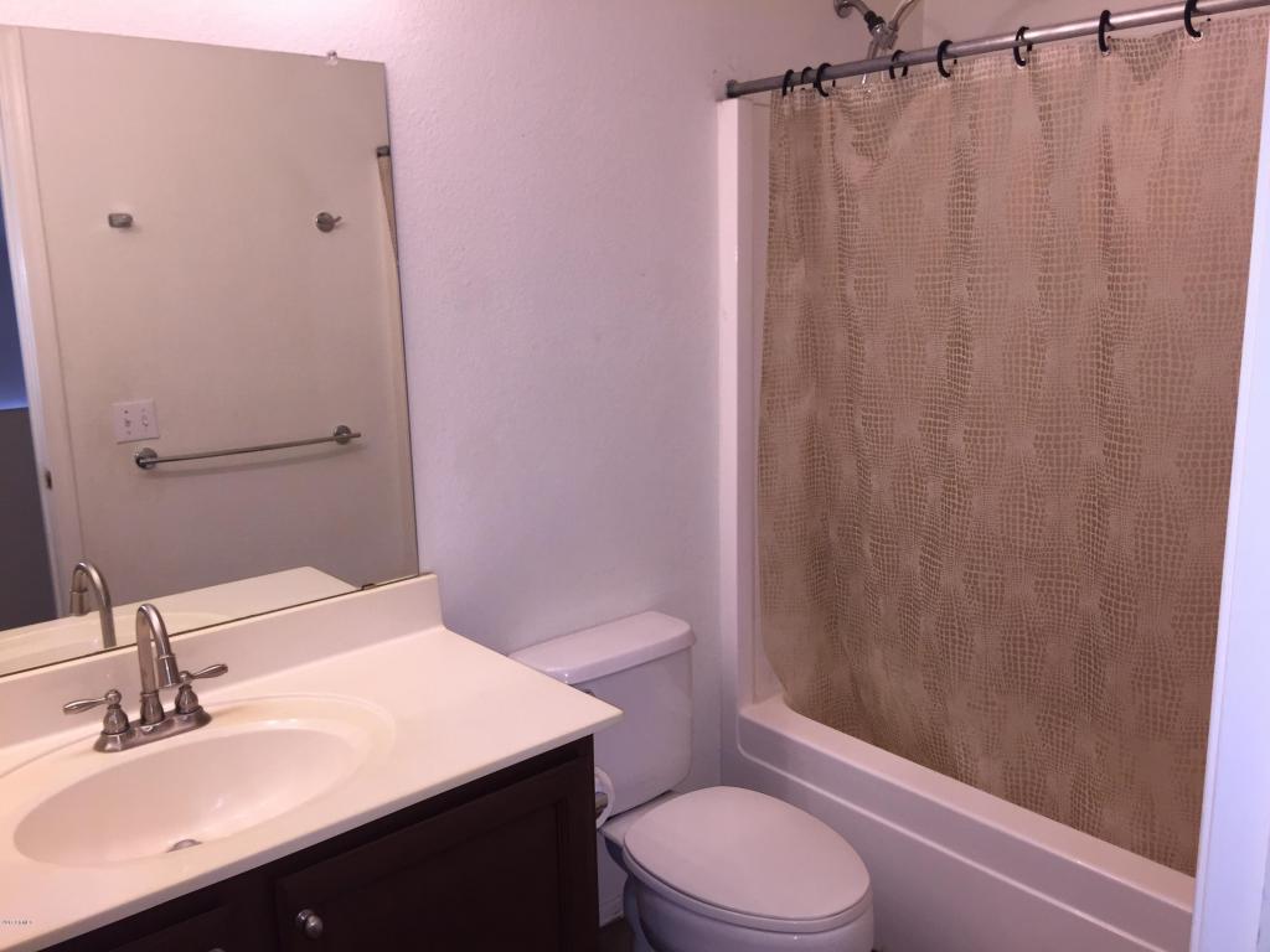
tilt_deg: -9.5
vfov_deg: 48.2
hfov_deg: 61.7
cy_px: 476
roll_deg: +0.2
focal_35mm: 29
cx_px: 635
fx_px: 1064
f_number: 2.2
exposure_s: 1/30
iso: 64
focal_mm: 4.15
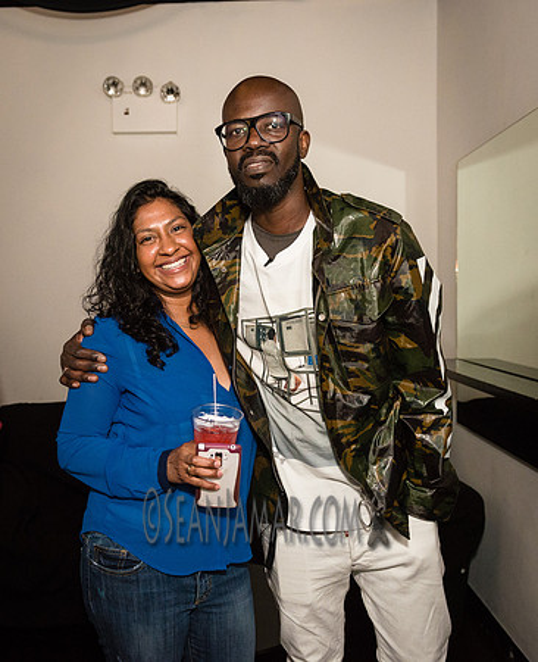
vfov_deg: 53.1
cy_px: 331
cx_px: 229
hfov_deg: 44.1
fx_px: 661
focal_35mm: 34
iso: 4000
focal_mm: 24
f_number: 4
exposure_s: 1/640
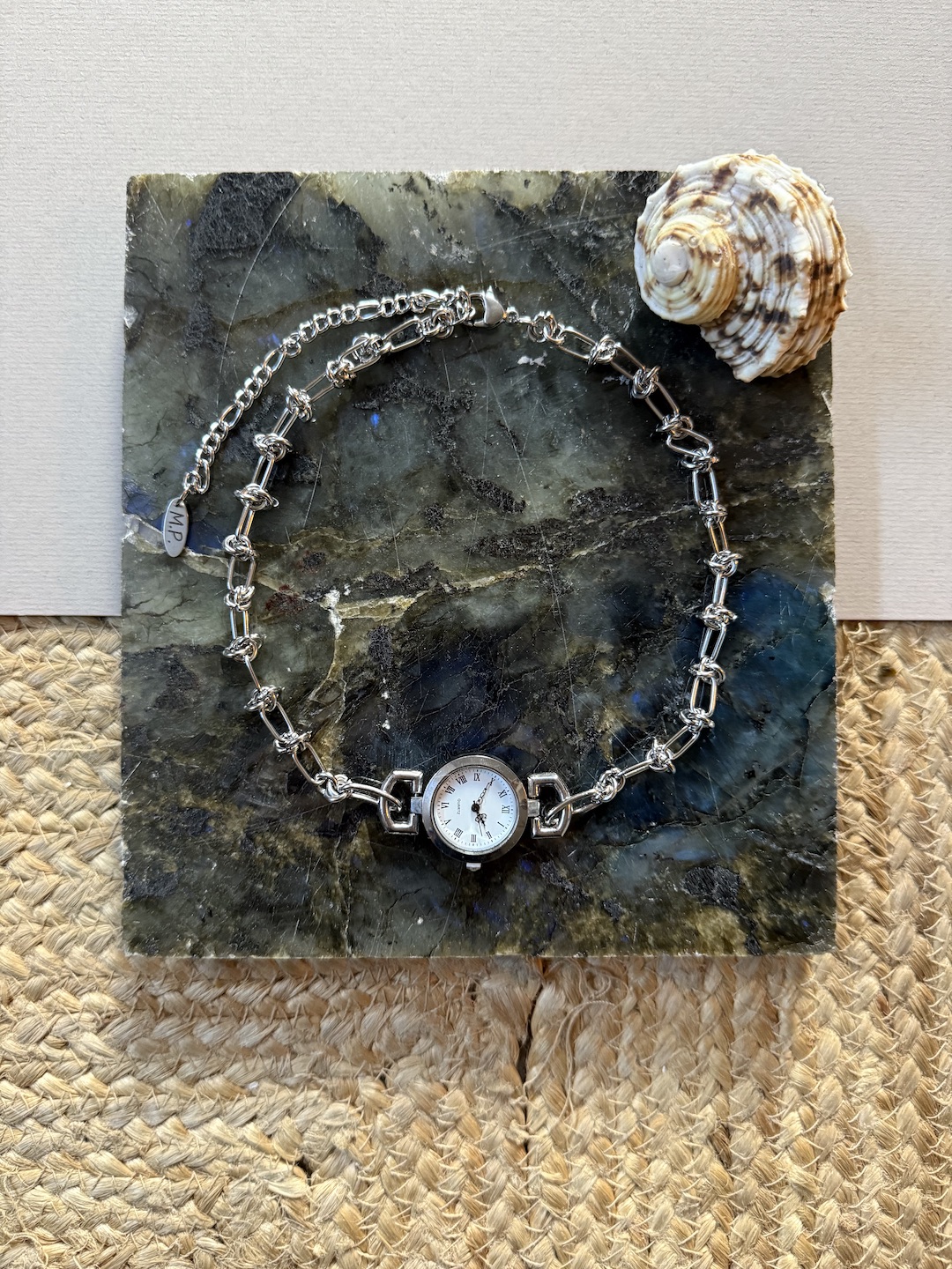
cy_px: 634
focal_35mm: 24
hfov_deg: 56.8
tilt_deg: -89.0
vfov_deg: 71.6
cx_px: 476
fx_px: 880
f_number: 1.78
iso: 640
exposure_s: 1/60
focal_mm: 6.76
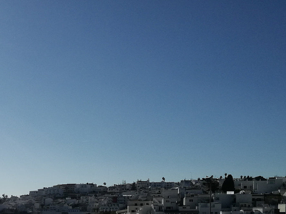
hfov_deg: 29.6
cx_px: 34
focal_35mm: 63
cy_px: 241
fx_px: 520
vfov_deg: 21.9
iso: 50
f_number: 2
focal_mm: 3.79
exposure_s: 1/5051
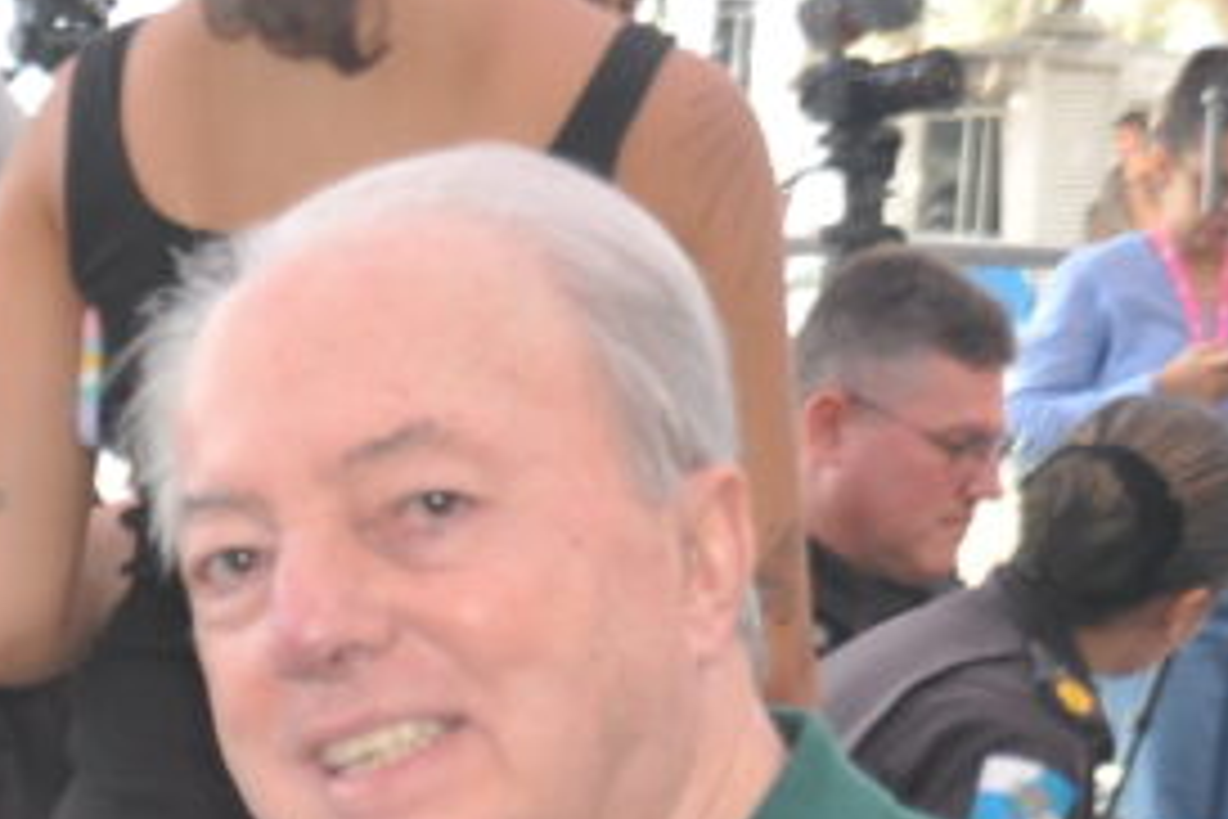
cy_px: 1004
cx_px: -130
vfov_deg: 13.2
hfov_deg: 19.4
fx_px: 3445
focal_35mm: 101
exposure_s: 1/100
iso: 200
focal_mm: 18
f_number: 5.6
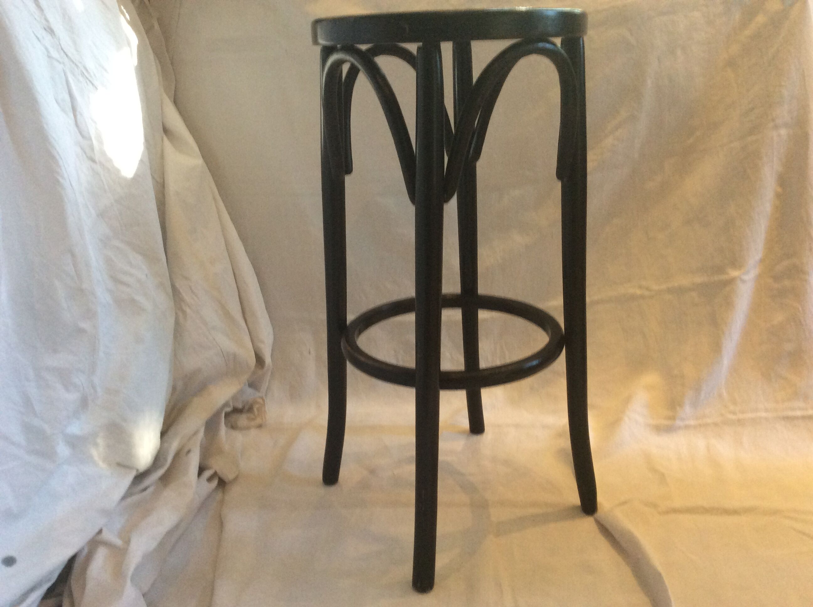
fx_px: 750
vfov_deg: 44.1
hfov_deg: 56.9
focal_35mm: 32
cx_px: 406
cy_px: 304
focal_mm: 3.3
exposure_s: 1/25
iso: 125
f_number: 2.4
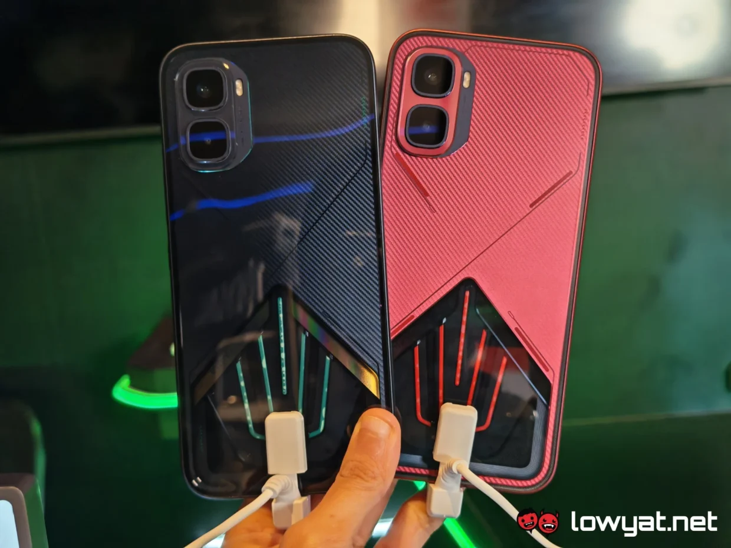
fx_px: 971
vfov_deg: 31.5
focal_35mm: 46
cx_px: 366
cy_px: 274
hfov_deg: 41.2
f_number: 1.6
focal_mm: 5.4
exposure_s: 1/50
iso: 80
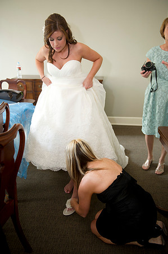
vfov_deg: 58.8
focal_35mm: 32
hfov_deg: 41.0
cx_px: 84
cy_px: 127
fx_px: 225
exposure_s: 1/320
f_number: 2.8
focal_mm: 32
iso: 800
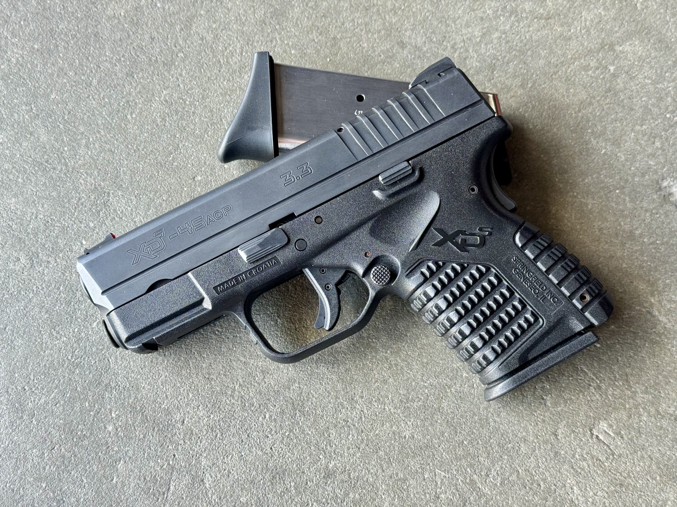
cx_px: 338
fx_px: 939
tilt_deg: -71.6
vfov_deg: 30.3
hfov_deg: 39.7
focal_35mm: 48
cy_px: 254
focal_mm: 6.76
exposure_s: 1/120
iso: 125
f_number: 1.78
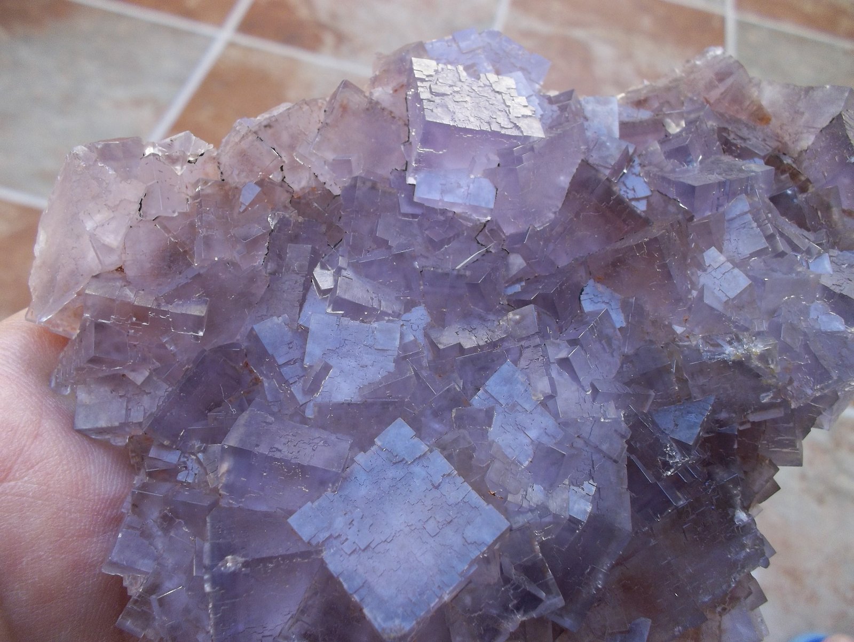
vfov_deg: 48.3
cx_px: 427
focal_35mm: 29
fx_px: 716
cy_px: 321
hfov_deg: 61.6
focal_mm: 4.1
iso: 94
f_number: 3.3
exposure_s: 1/30
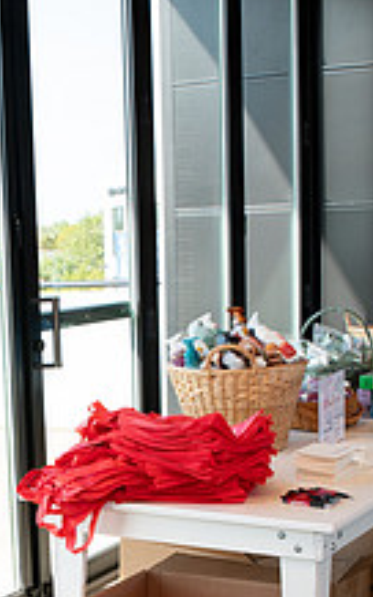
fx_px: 1221
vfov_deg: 26.9
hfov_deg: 17.1
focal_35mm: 75
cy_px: 490
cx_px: 34
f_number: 6.3
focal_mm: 24
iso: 500
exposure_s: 1/200
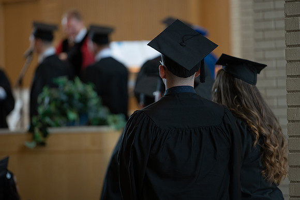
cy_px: 100
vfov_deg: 6.9
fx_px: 1667
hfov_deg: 10.3
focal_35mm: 200
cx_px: 150
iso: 640
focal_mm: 200
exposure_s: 1/500
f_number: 2.8
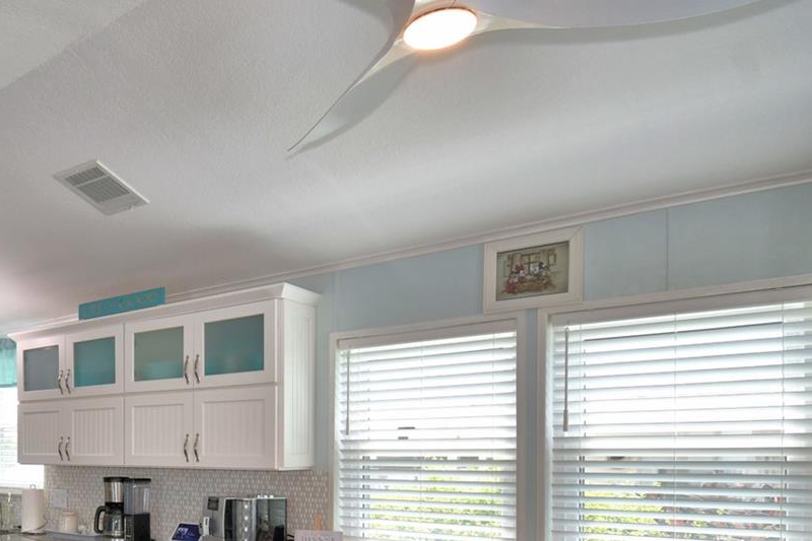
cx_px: 103
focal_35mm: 30
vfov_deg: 41.0
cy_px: 460
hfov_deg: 55.0
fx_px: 676
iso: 125
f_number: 4.5
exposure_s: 1/60
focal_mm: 10
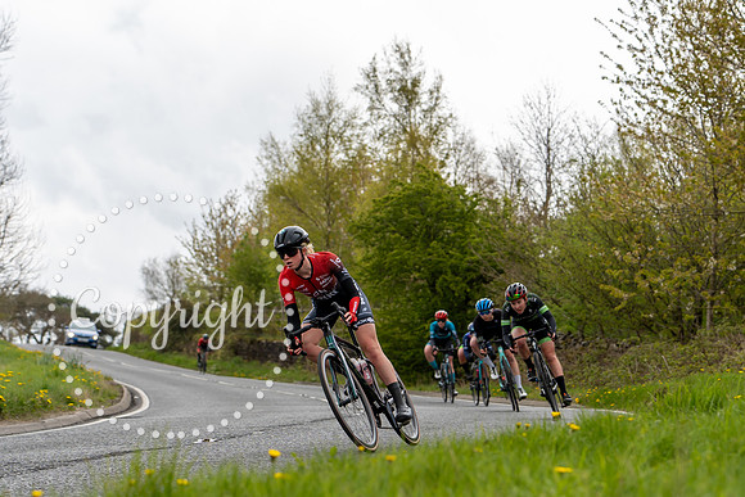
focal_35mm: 109
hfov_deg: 18.8
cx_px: 367
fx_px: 2248
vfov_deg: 12.6
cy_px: 310
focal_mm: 70
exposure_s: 1/640
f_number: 3.5
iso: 200
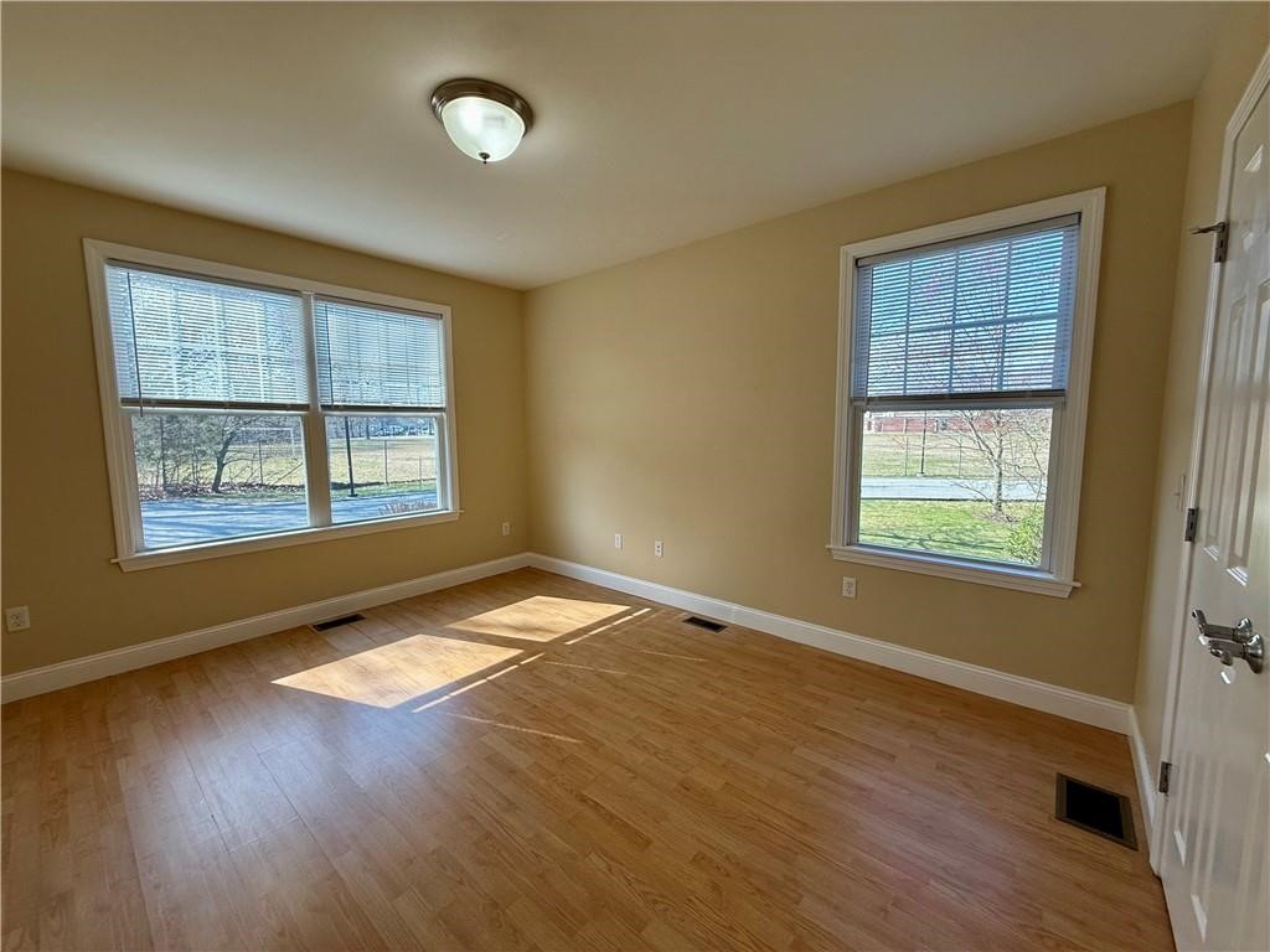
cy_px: 476
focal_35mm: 14
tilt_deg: -5.7
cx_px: 635
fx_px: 514
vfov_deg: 85.7
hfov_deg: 102.1
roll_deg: +0.2
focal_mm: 2.22
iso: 50
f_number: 2.2
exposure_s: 1/170
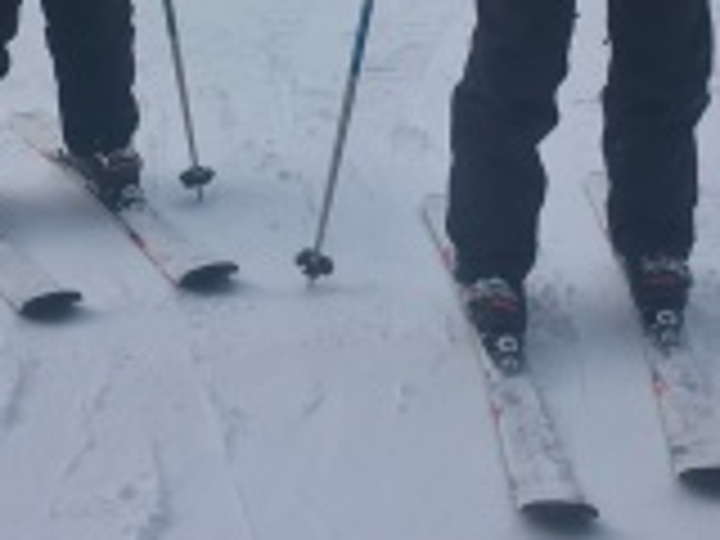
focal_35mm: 116
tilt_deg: -3.8
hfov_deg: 16.9
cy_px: -410
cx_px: 266
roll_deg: +2.5
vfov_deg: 11.8
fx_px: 2413
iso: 25
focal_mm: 4.15
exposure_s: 1/120
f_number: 2.2
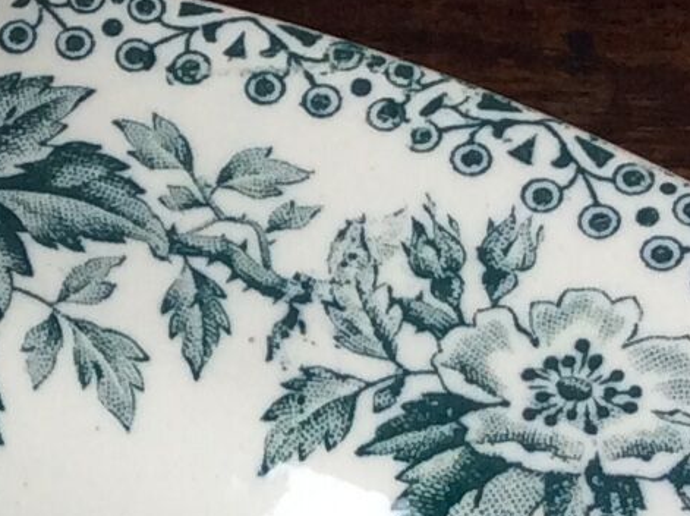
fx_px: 3504
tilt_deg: -41.6
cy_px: 208
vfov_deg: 8.4
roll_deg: +1.4
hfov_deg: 10.9
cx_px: -289
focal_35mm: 176
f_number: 2.4
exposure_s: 1/100
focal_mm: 3.3
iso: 40
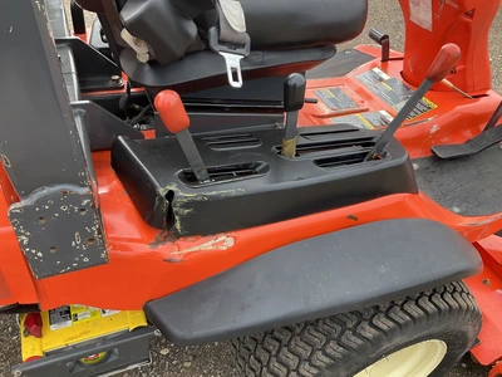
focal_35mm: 29
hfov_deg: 61.7
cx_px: 251
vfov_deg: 48.2
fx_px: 421
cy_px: 188
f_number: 1.8
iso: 25
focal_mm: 3
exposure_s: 1/261
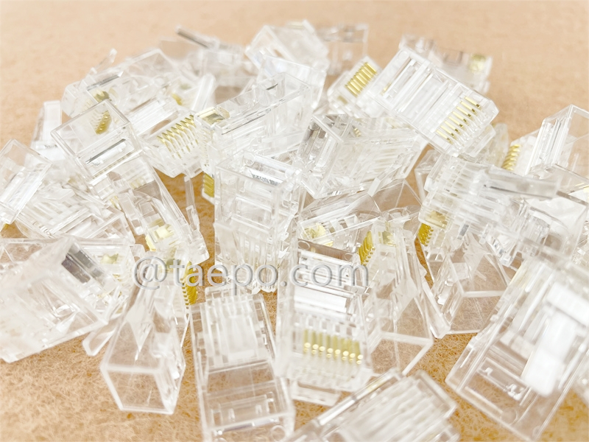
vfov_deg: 53.1
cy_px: 221
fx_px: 442
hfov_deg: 67.3
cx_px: 294
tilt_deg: -46.7
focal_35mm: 26
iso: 32
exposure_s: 1/155
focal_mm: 4.2
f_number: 1.6
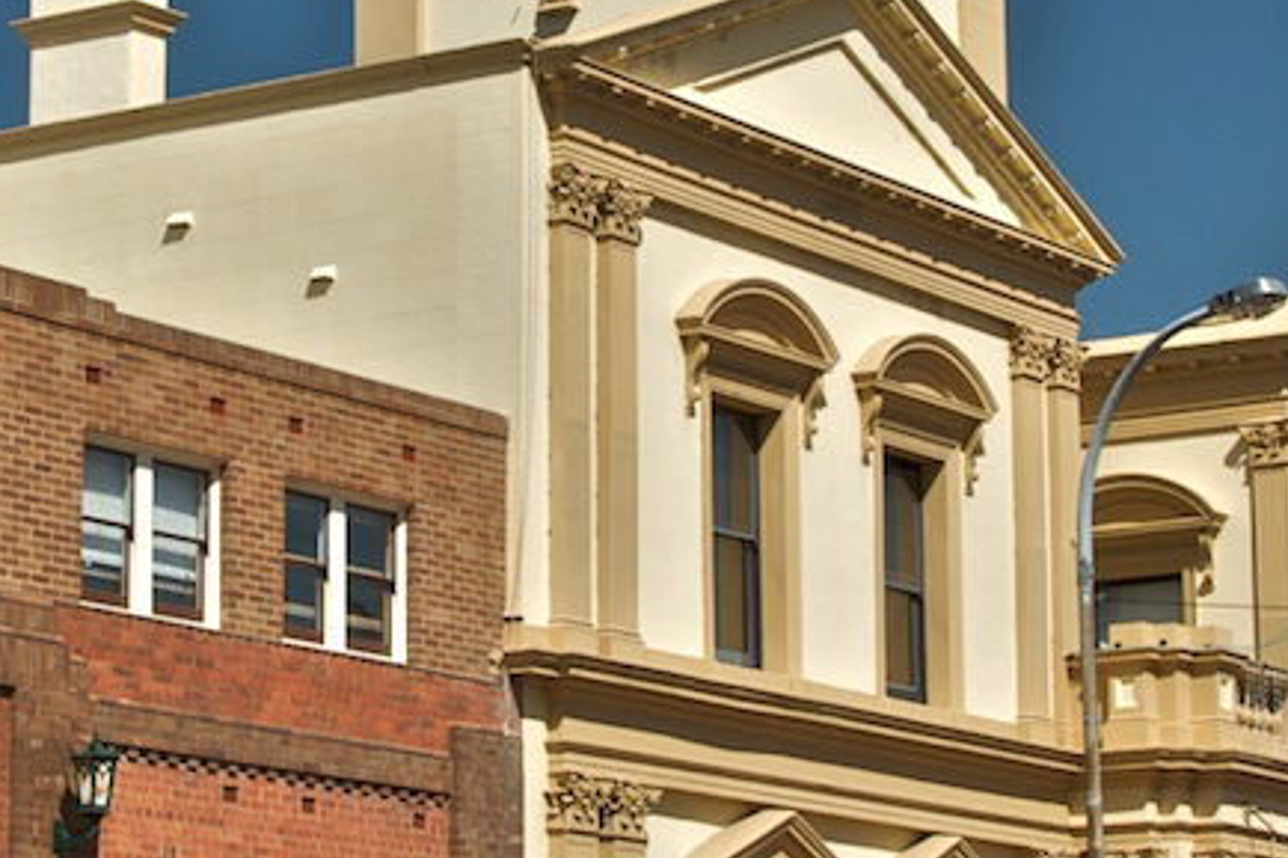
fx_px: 4077
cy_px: 300
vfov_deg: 12.0
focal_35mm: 114
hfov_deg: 18.0
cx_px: 641
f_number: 8
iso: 200
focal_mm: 22
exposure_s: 1/250
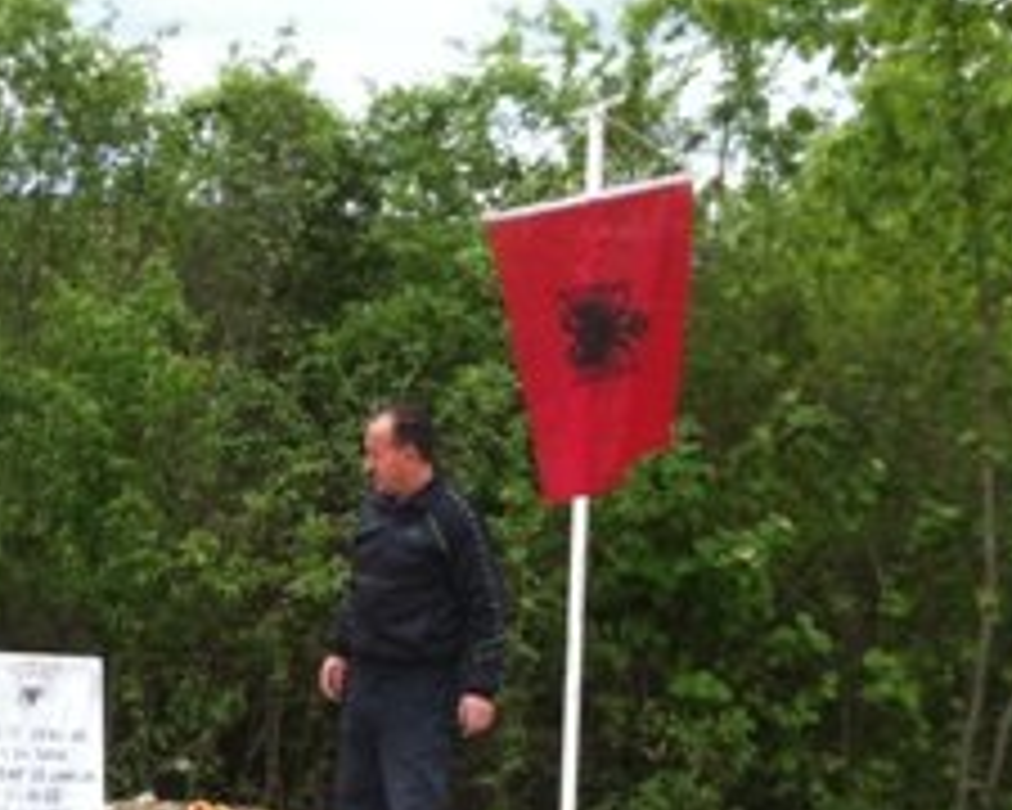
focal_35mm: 97
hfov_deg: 19.5
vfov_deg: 15.6
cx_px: 144
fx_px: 2905
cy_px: 778
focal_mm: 3.85
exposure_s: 1/832
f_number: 2.8
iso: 80
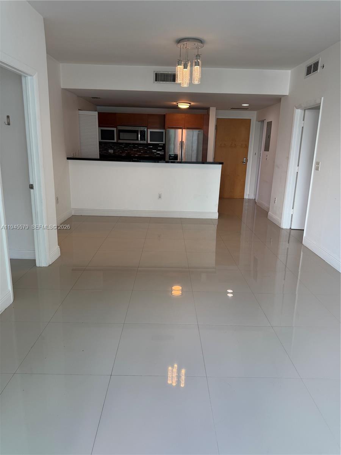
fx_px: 315
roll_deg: -1.9
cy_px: 228
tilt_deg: -14.9
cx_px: 170
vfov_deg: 71.6
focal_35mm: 24
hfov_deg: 56.8
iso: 100
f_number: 1.78
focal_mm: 6.76
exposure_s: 1/189
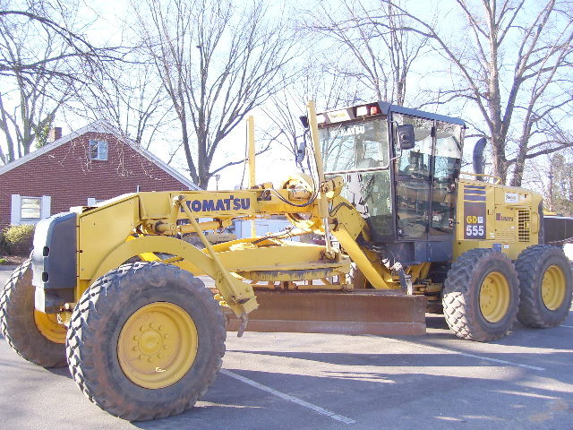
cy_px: 215
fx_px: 596
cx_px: 286
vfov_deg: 39.7
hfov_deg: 51.4
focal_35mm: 36
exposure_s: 1/250
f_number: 2.7
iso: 80
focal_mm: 6
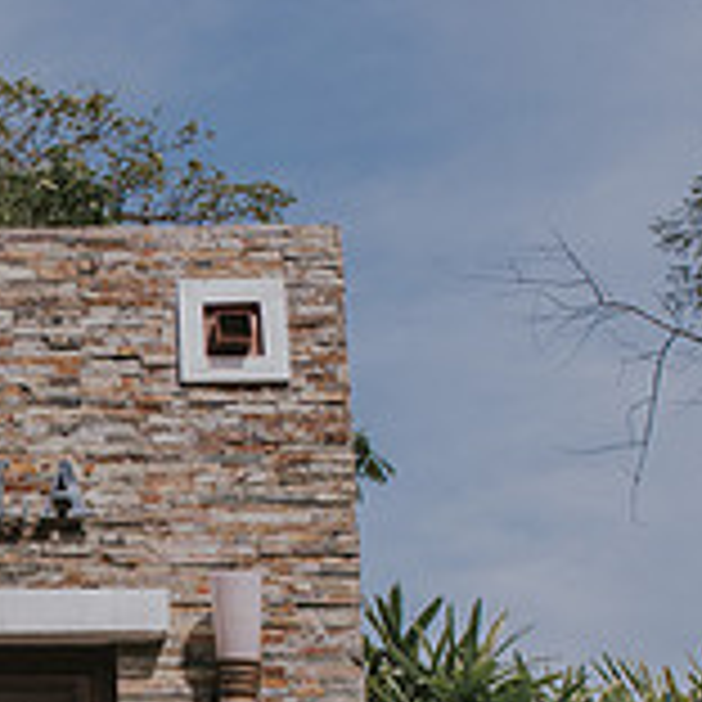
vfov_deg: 14.1
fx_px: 2776
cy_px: 749
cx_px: -211
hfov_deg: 13.9
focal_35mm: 121
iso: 400
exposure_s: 1/4000
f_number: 5
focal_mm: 35
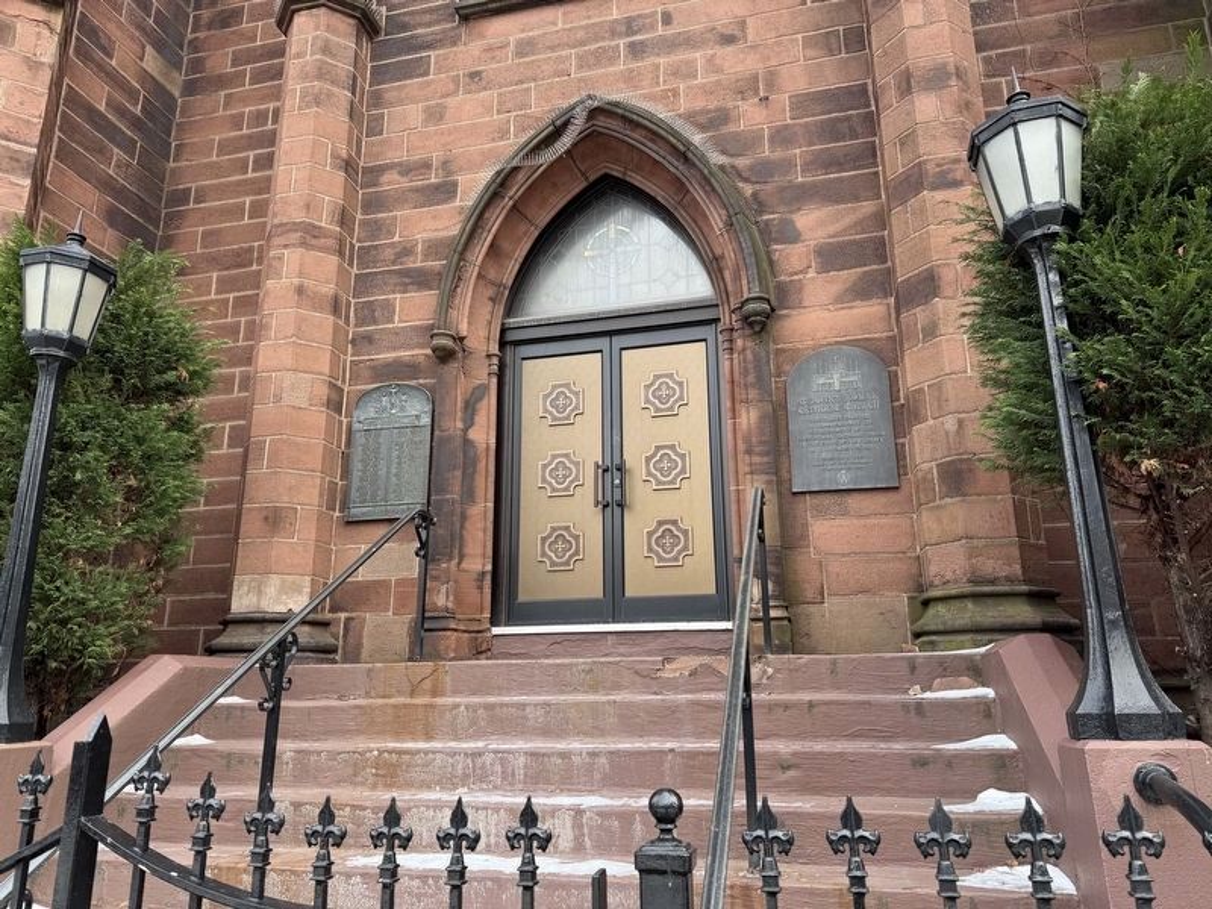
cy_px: 454
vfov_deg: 56.8
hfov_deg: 71.6
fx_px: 840
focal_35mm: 24
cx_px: 606
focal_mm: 6.76
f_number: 1.78
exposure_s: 1/323
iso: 80
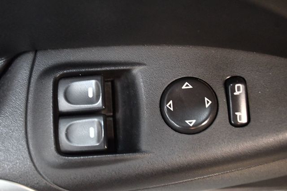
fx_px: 382
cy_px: 96
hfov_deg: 41.1
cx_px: 144
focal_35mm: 48
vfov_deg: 28.0
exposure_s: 1/60
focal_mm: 32
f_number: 4.8
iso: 8000
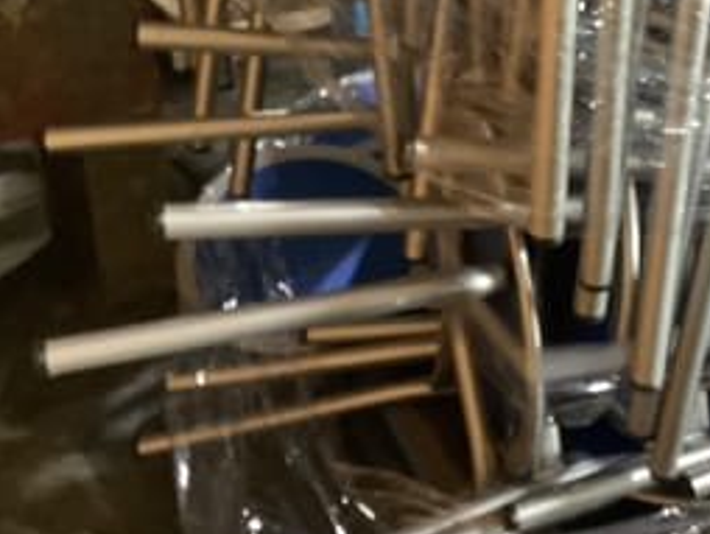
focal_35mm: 61
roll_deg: -4.4
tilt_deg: -31.5
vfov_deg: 24.1
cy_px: 245
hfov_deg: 30.9
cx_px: 559
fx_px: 1252
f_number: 2.4
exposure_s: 1/25
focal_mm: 3.3
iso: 640
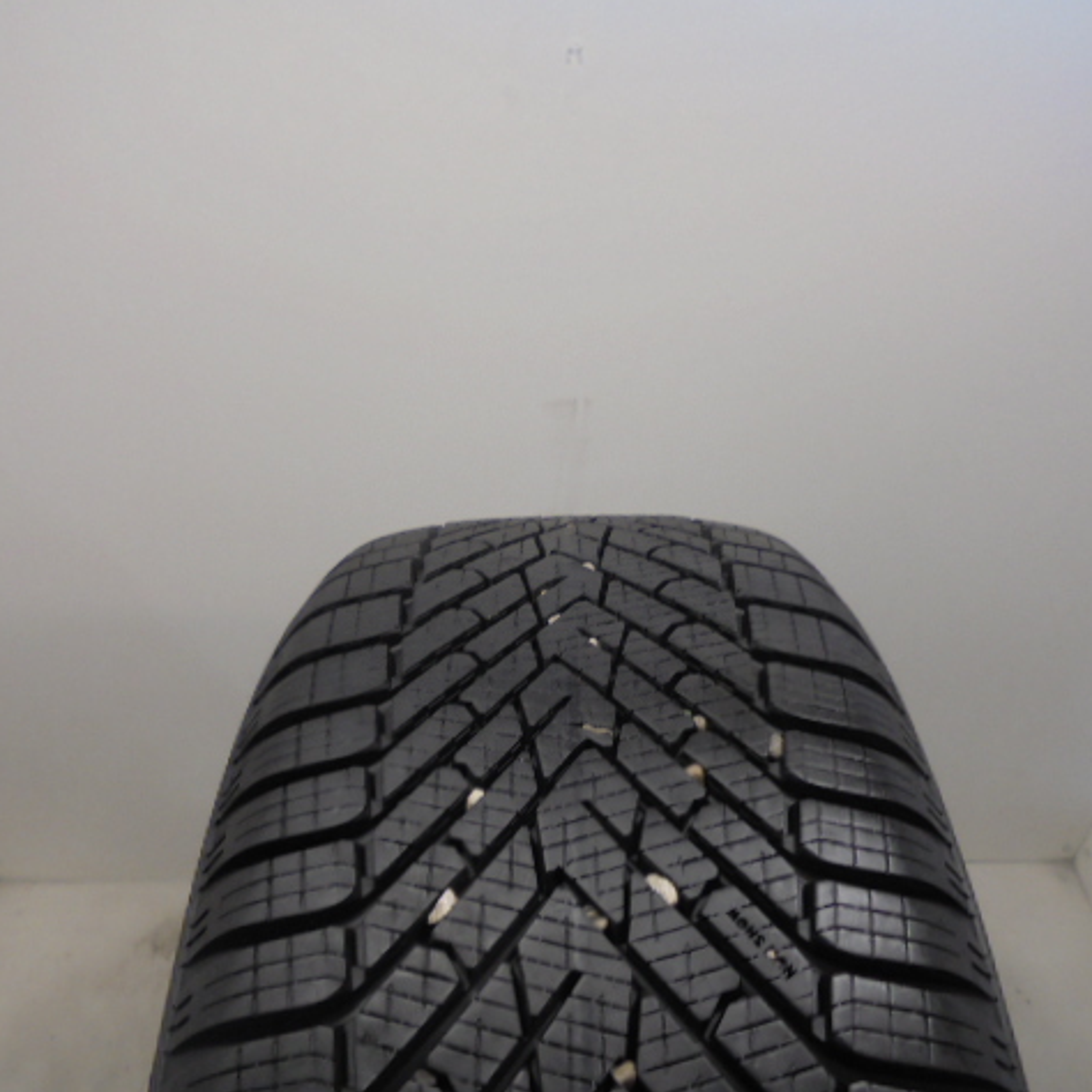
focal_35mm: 31
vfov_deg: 52.5
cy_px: 544
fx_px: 1106
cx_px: 546
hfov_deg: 52.5
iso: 100
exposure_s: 1/30
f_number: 3.5
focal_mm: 4.6
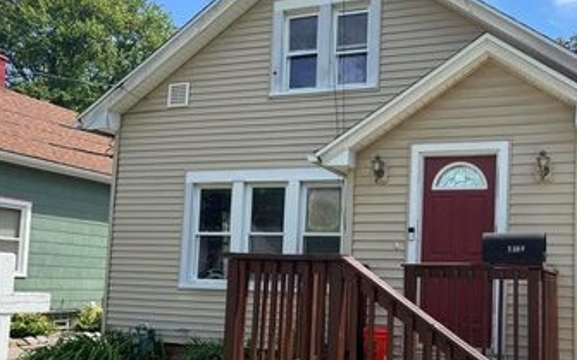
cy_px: 235
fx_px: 597
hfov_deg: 50.4
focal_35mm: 38
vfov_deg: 33.3
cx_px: 394
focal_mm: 6.76
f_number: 1.78
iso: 80
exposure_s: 1/1923
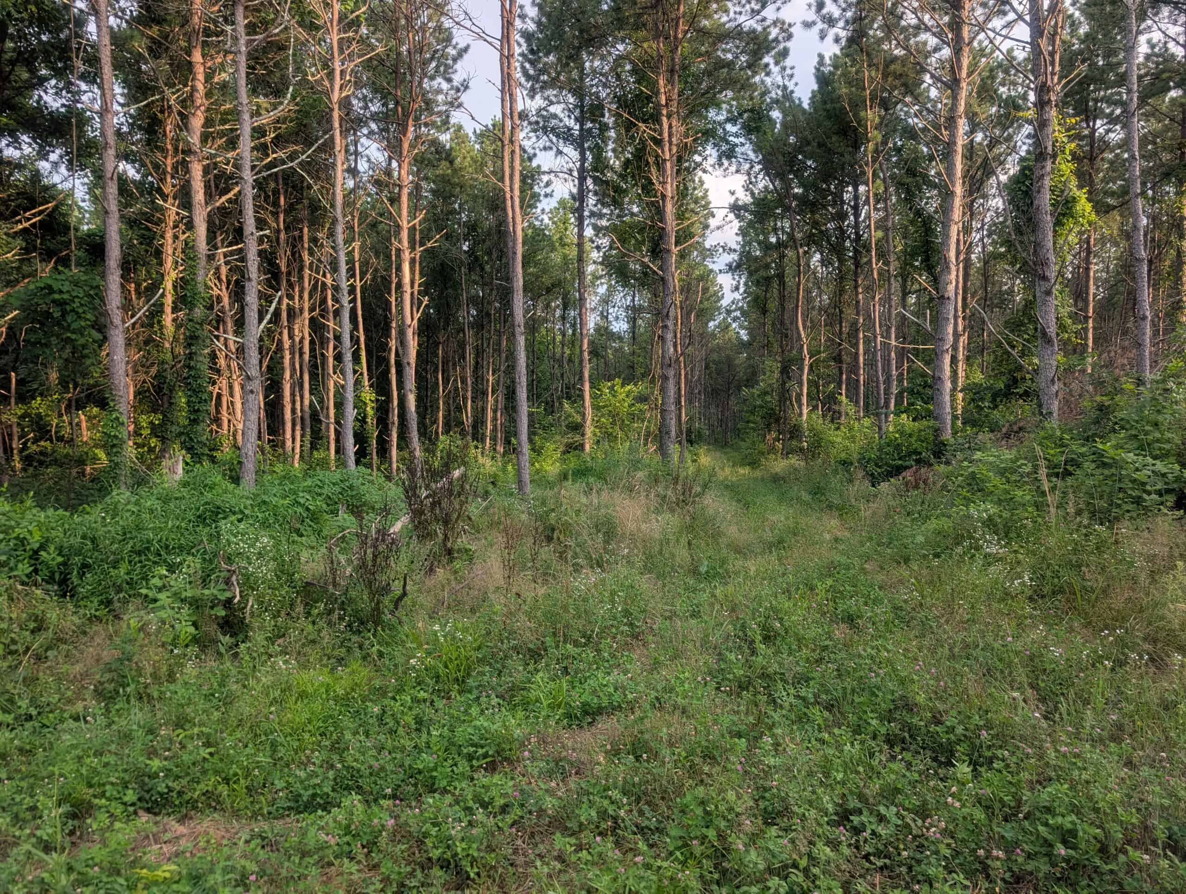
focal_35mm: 24
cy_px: 447
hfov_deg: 71.5
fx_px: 824
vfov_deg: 56.9
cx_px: 593
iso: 18
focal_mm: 6.9
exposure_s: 1/357
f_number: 1.68
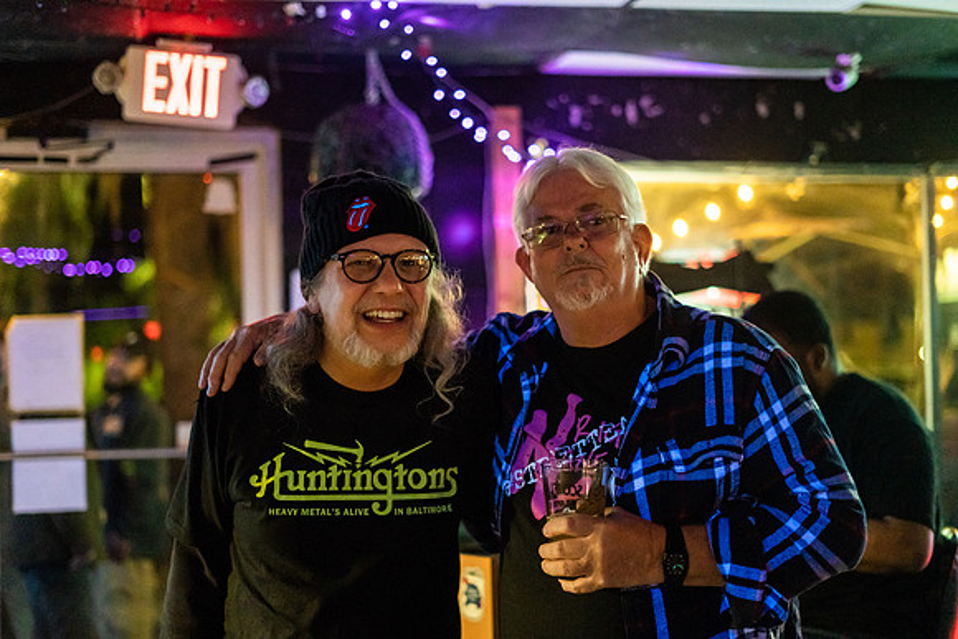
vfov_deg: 27.0
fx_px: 1331
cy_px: 320
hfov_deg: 39.6
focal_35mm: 50
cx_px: 479
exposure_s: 1/320
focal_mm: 50
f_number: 1.8
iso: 3200
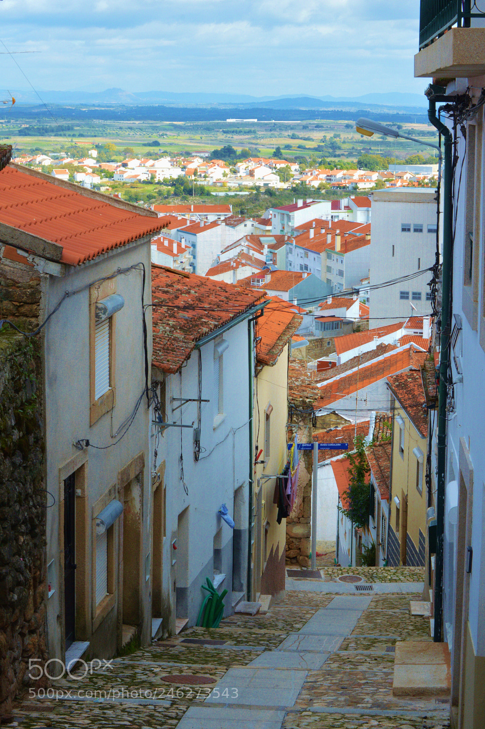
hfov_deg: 16.5
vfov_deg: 24.6
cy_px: 364
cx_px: 242
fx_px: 1670
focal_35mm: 82
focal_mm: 55
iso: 800
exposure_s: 1/125
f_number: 22
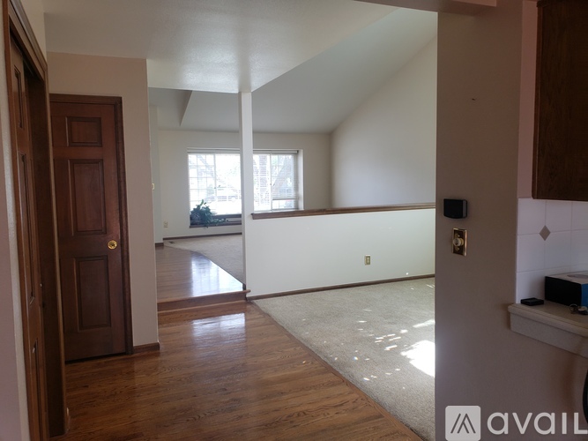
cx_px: 294
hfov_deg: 67.3
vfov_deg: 53.0
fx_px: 442
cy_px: 220
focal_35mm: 26
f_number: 2.4
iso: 80
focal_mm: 4.3
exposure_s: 1/100
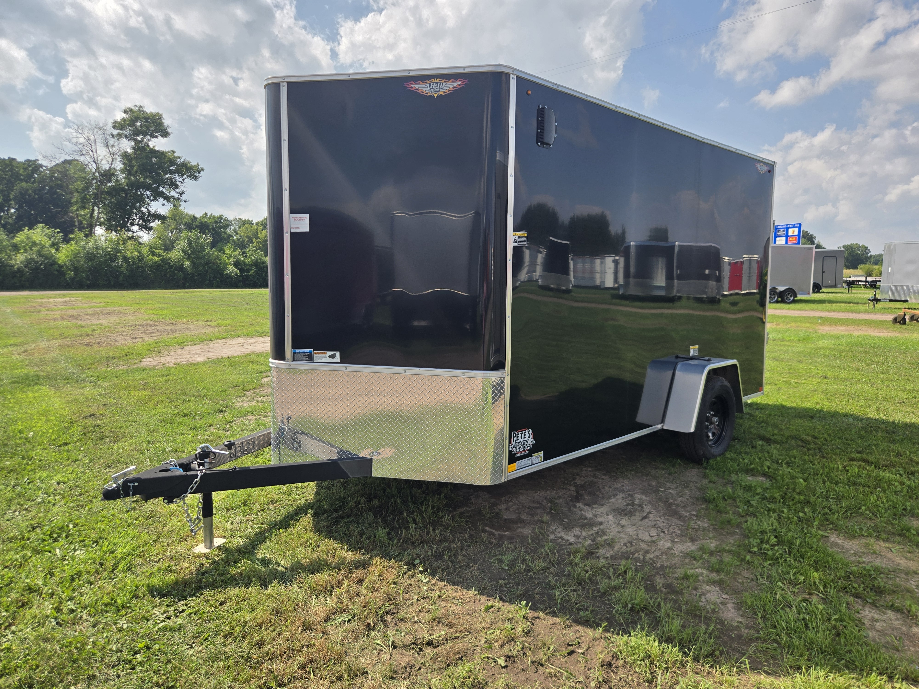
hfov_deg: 73.9
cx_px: 460
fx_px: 611
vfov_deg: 58.9
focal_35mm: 23
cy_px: 344
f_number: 1.8
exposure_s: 1/1742
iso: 25
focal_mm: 5.4
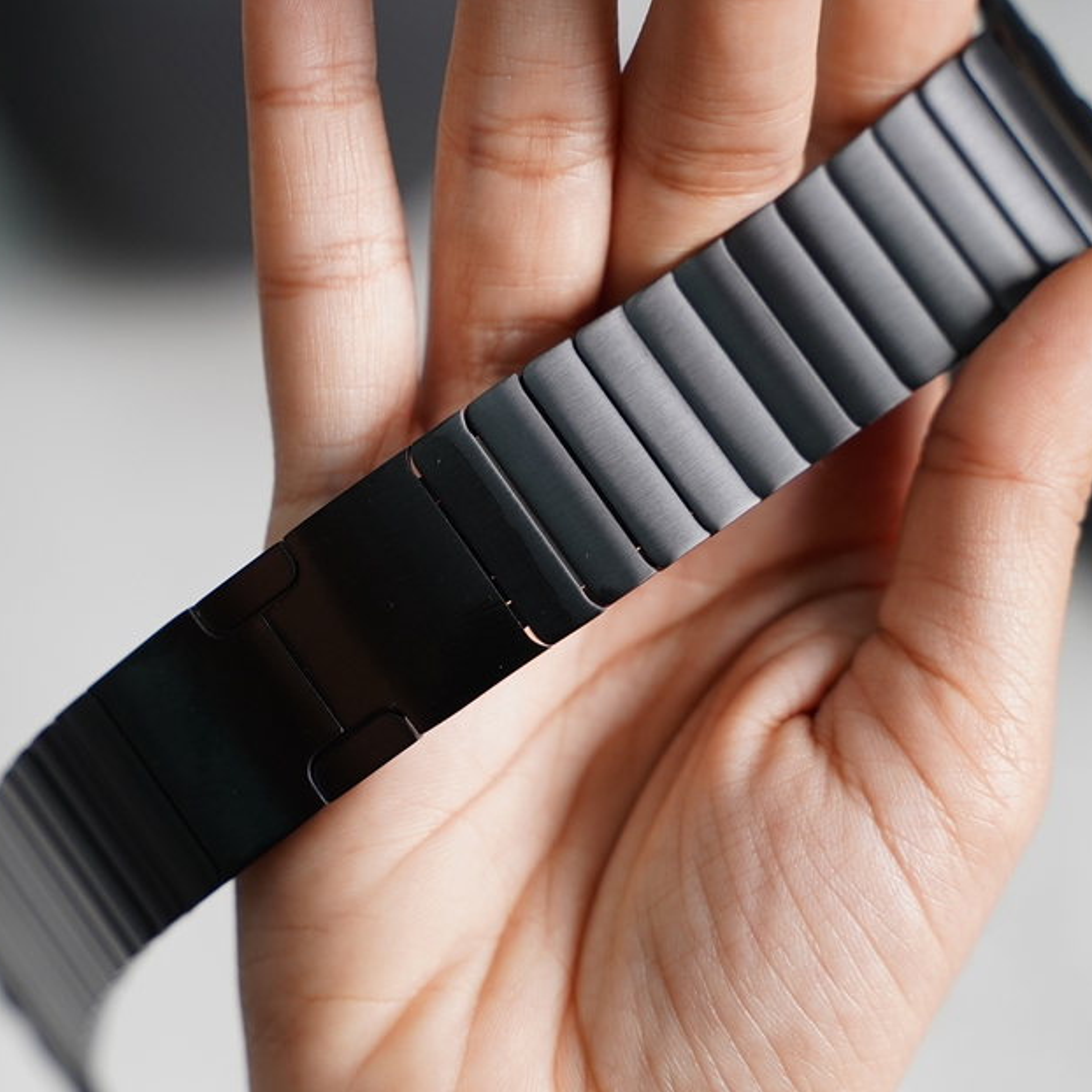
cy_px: 600
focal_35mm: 123
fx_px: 4390
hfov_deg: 14.2
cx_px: 356
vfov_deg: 14.2
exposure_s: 1/80
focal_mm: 75
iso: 1000
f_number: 4
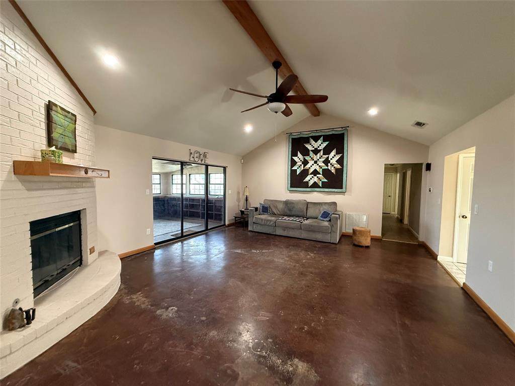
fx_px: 208
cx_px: 258
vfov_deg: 85.7
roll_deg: -0.3
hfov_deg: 102.1
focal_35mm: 14
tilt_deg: -2.4
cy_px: 193
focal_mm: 2.22
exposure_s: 1/60
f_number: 2.2
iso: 640
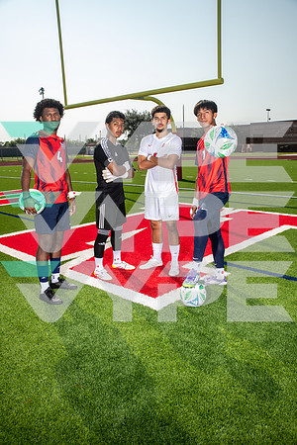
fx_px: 396
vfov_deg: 58.7
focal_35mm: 32
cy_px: 222
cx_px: 148
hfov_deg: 41.1
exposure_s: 1/400
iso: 100
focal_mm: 32
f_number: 6.3
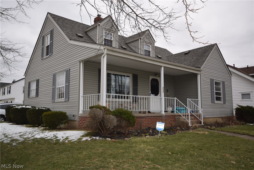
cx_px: 127
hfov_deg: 61.9
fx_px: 212
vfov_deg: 43.7
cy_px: 85
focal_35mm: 30
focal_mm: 20
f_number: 5.6
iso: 180
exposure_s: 1/125
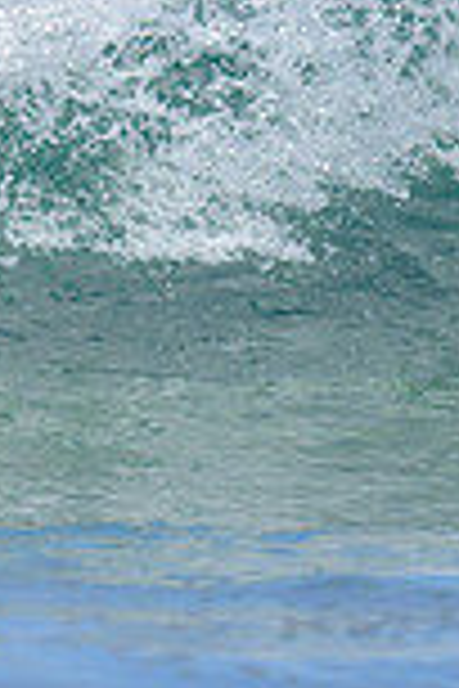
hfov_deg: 0.3
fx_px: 79822
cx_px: -972
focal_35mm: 4174
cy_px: -228
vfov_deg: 0.5
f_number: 6.3
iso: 320
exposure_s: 1/2000
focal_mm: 800
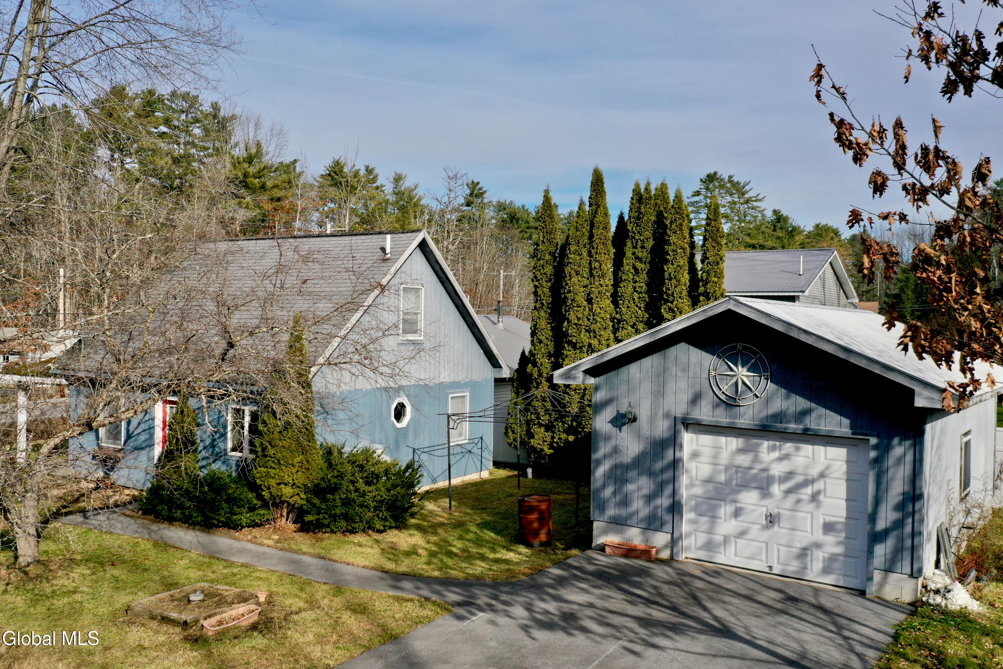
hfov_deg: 65.5
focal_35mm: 28
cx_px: 502
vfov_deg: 46.4
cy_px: 334
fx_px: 780
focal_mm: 10.26
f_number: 4
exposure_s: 1/80
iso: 100
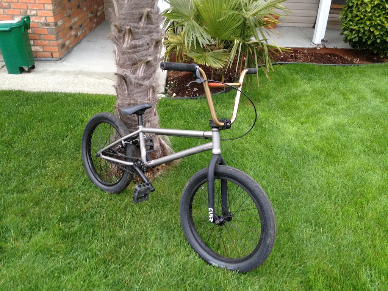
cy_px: 146
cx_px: 194
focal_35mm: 35
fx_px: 392
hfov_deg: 52.6
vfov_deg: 40.7
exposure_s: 1/20
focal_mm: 4.28
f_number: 2.4
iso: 160
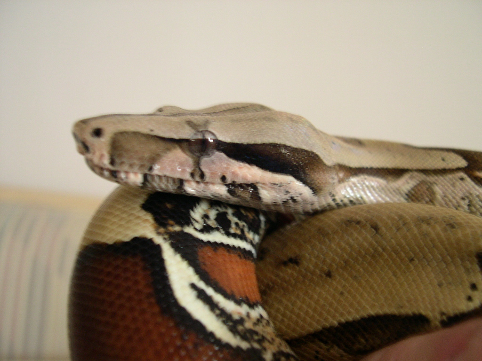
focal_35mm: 38
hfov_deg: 49.0
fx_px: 529
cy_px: 180
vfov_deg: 37.7
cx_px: 241
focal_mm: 8
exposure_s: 1/4.8
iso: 203
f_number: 2.8
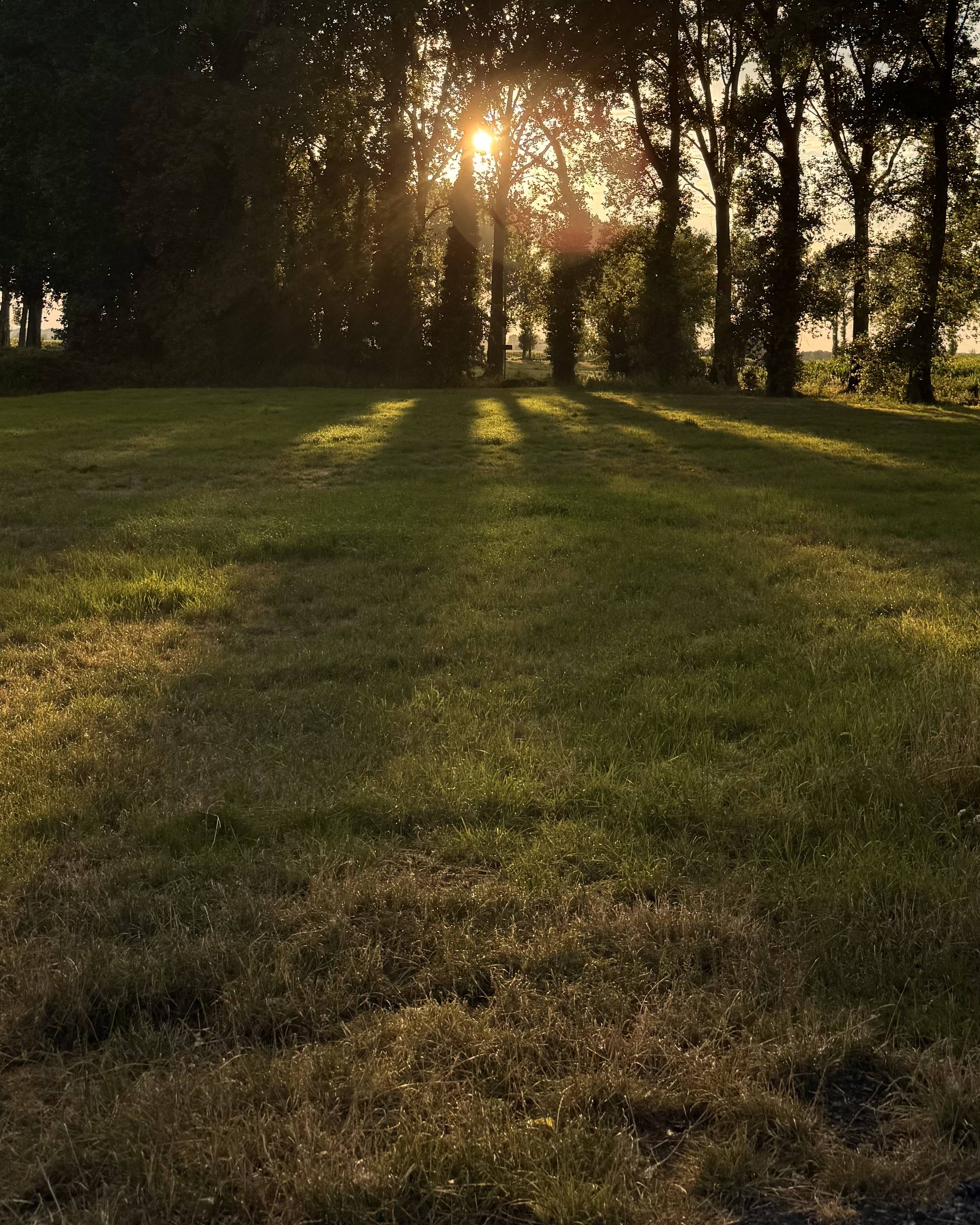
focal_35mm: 43
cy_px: 142
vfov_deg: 40.0
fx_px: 1559
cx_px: 530
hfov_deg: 34.9
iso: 80
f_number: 1.78
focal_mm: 6.76
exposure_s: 1/3413
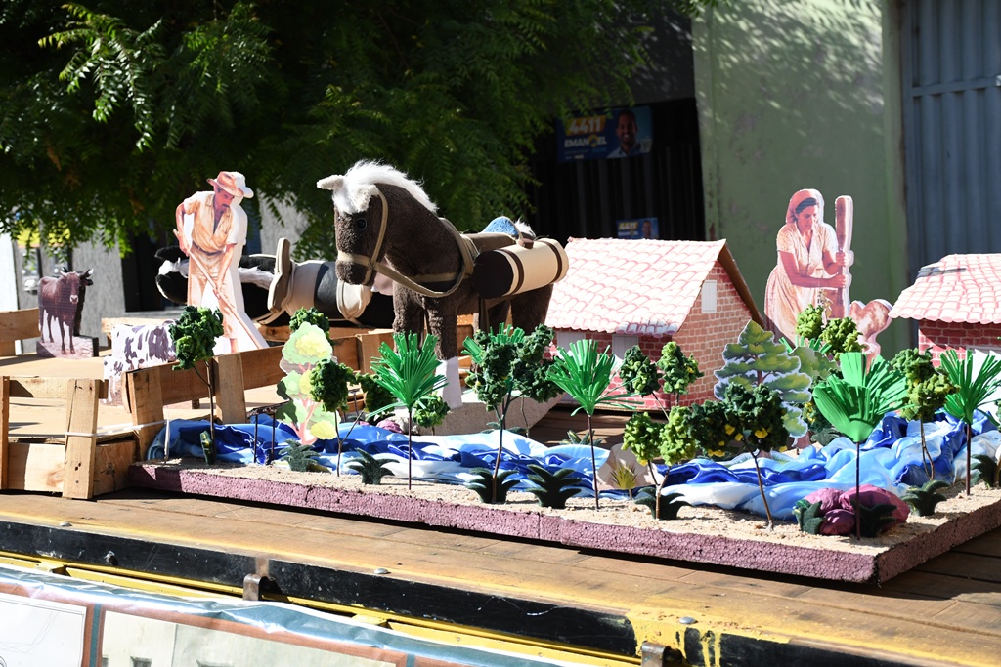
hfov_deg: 35.0
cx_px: 500
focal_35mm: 57
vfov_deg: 23.8
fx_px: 1585
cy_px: 334
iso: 1000
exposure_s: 1/4000
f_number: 5
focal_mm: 38
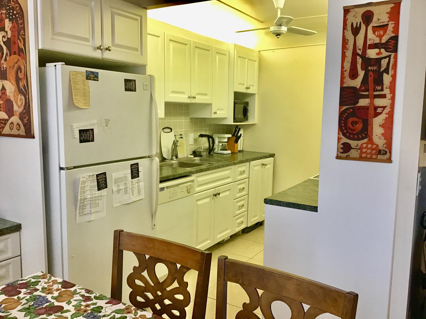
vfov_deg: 45.4
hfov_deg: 58.4
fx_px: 381
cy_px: 160
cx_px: 213
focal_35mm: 31
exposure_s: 1/30
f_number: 2.4
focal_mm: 3.3
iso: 64
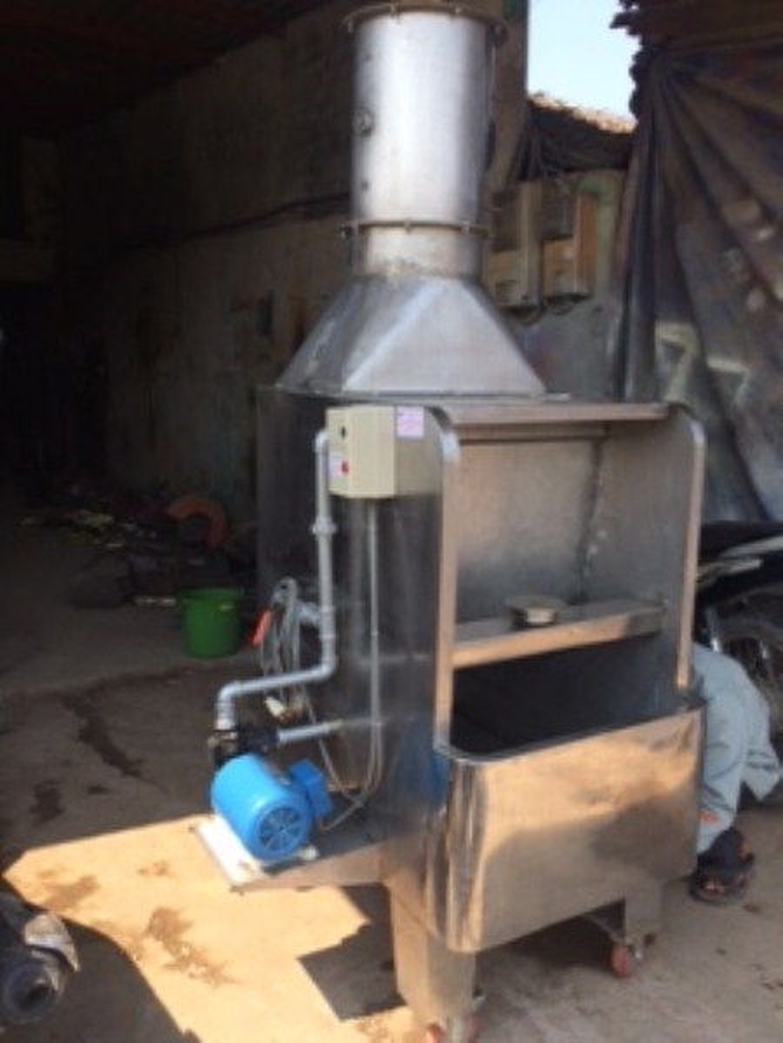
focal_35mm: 29
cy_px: 522
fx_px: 875
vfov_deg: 61.7
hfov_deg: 48.2
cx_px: 392
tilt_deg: -9.7
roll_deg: -0.2
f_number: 2.2
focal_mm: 4.15
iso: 32
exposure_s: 1/578
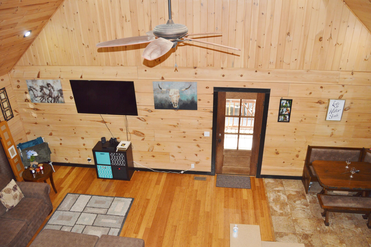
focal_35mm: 27
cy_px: 124
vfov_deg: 47.8
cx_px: 186
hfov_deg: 67.4
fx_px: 278
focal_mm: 18
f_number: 4
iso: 400
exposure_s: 1/100
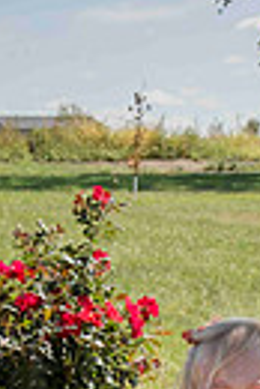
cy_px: 664
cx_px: 176
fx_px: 1793
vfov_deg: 11.6
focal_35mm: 166
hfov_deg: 8.3
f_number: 11
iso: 400
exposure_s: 1/320
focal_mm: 48
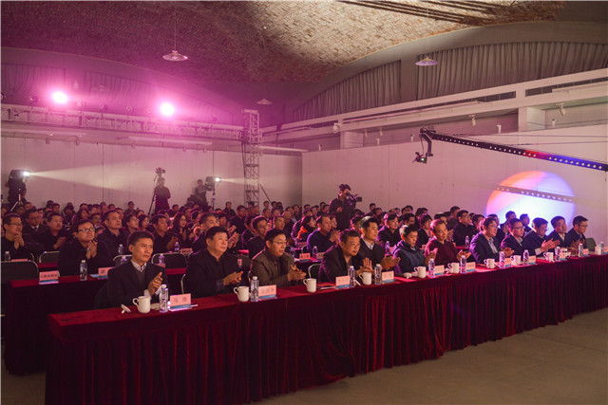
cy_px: 202
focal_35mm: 32
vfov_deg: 41.1
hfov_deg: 58.7
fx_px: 541
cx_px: 304
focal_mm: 32
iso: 1600
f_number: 2.8
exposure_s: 1/100
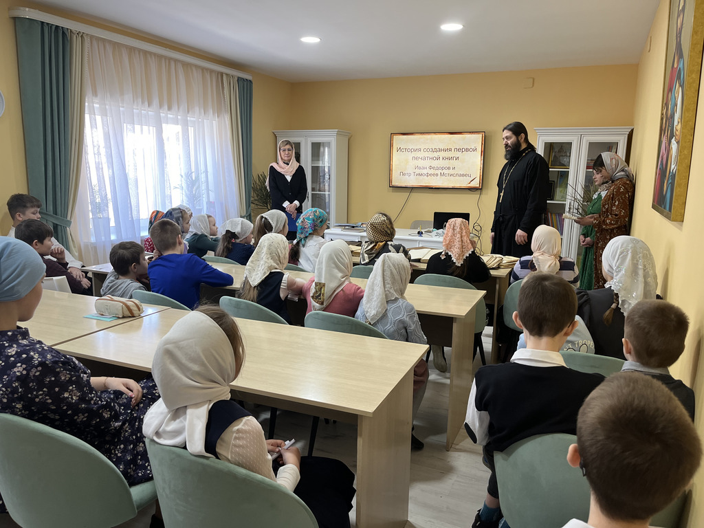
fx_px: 529
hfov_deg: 67.3
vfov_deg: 53.1
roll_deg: -0.8
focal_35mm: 26
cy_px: 264
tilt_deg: -10.5
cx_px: 352
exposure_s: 1/100
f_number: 1.6
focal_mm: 5.1
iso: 125
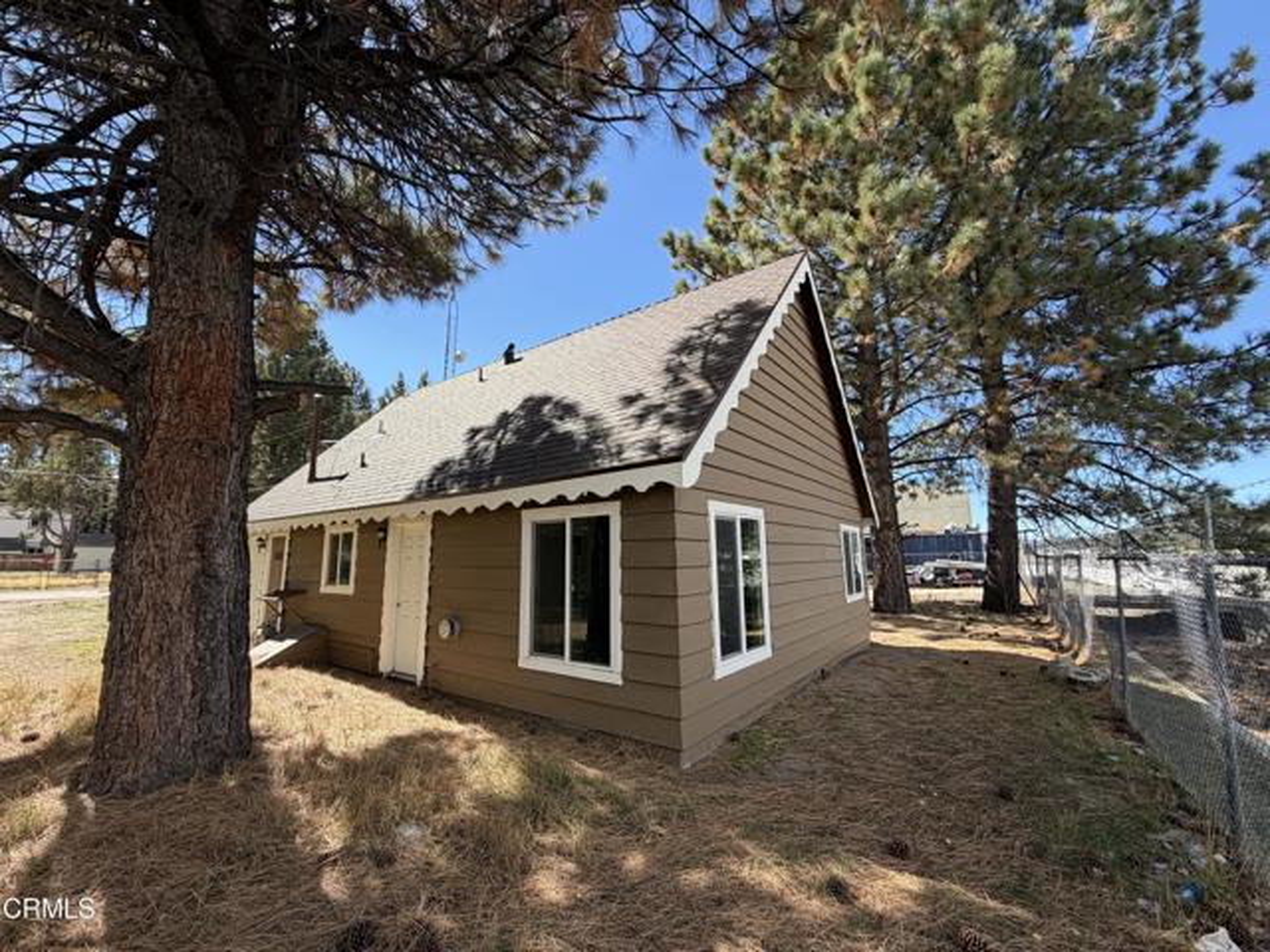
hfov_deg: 102.1
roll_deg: +1.0
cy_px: 476
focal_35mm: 14
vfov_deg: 85.7
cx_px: 635
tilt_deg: +8.8
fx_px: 514
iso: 50
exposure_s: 1/502
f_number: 2.2
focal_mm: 2.22
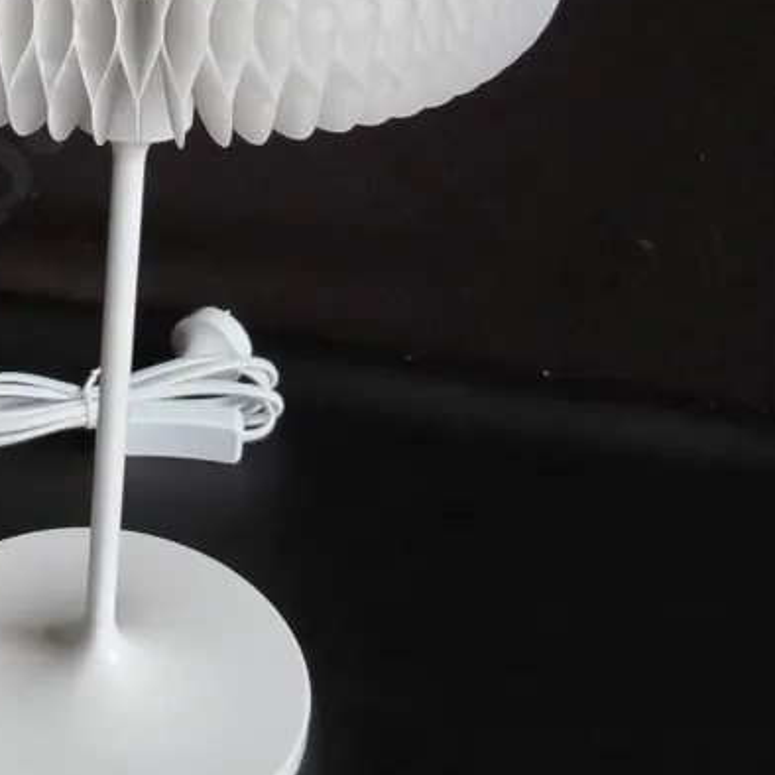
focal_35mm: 62
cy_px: 35
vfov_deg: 26.5
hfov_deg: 26.9
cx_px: 96
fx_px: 1570
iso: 50
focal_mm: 2.87
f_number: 2
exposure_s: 1/100
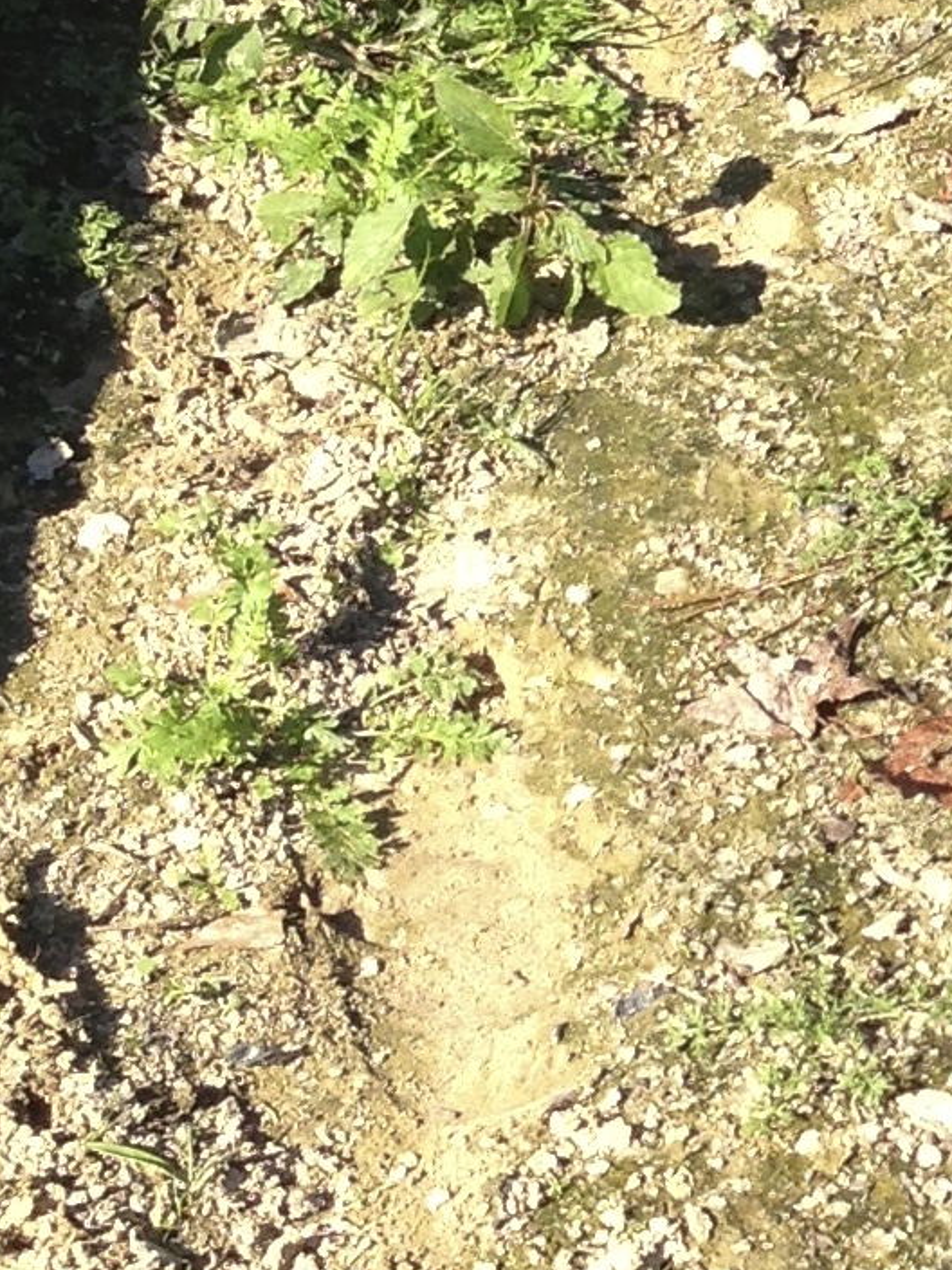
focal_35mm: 153
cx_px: 1756
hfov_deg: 9.2
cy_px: 292
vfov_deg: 12.9
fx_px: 5610
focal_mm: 4.13
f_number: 2.4
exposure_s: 1/623
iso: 50
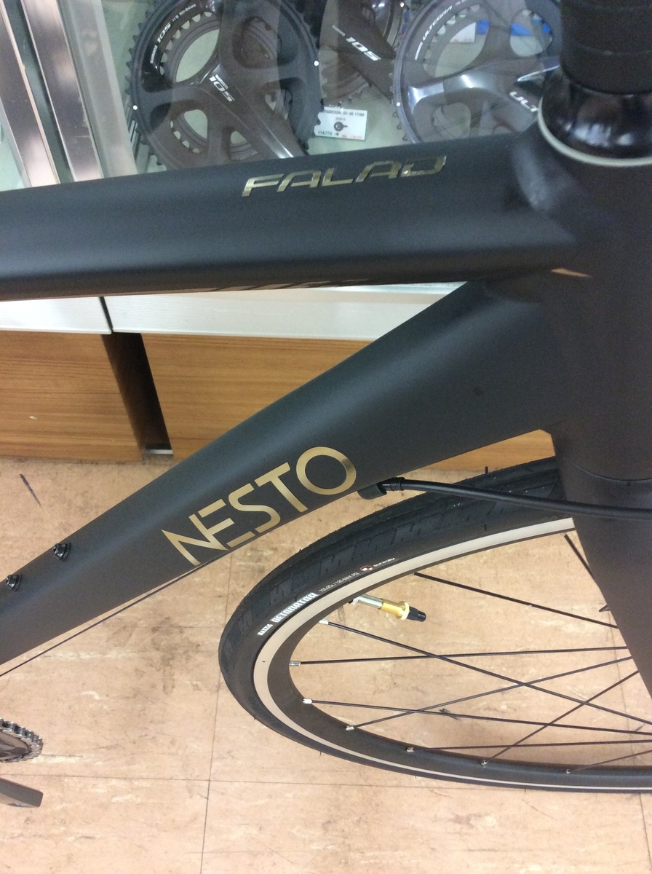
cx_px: 326
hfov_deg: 44.0
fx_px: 806
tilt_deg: -56.4
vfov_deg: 56.9
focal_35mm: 32
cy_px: 437
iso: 160
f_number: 2.4
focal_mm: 3.3
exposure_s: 1/24
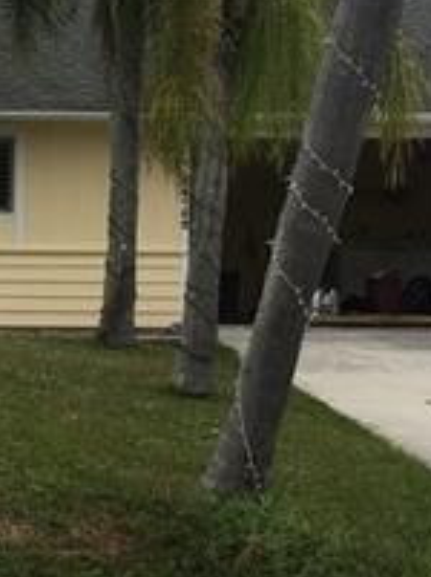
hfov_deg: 12.8
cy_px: 350
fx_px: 1849
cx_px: -149
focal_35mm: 111
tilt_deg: -0.8
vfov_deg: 17.7
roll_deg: -0.7
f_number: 2.2
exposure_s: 1/582
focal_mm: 4.15
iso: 25
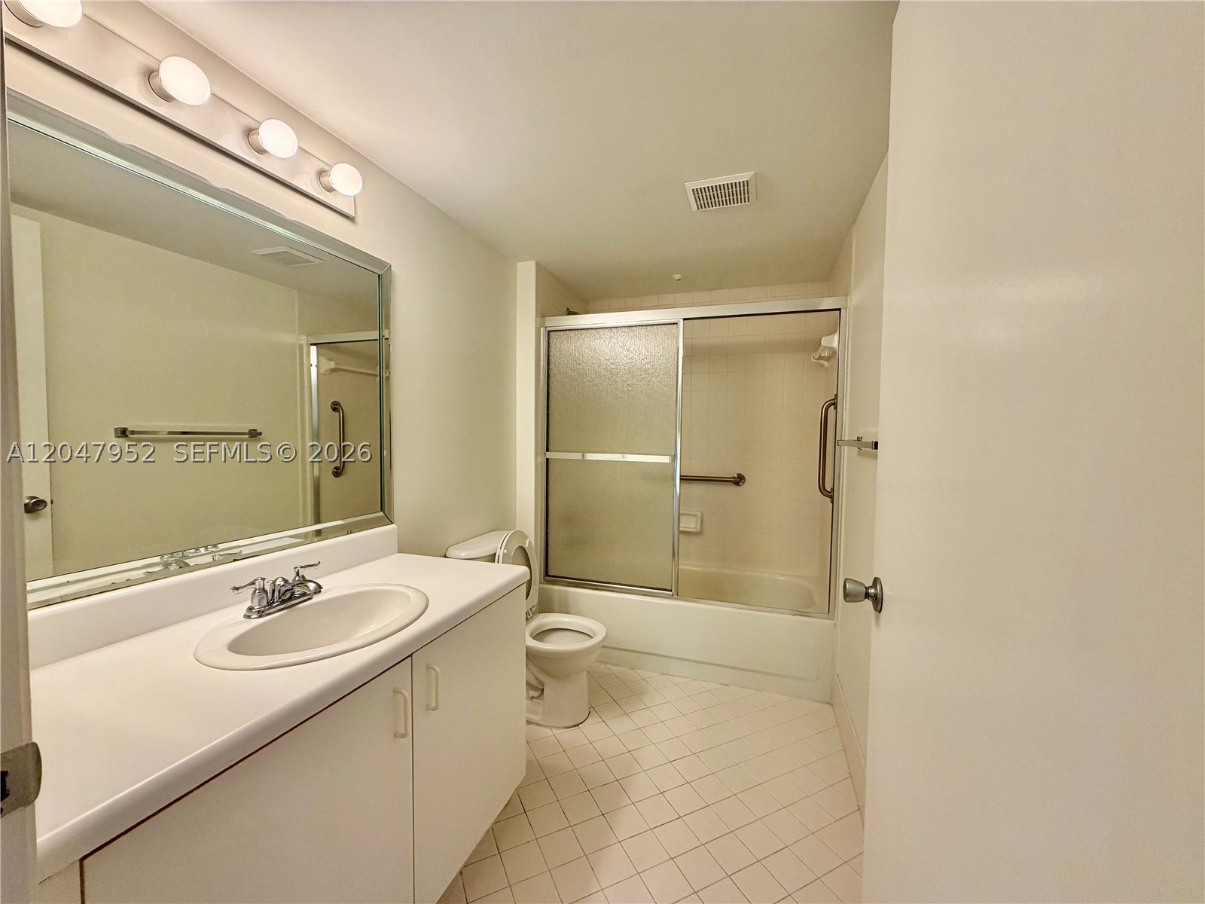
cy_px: 452
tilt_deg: -2.8
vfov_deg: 85.7
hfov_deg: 102.1
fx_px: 487
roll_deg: -1.3
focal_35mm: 14
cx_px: 602
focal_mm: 2.22
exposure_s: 1/120
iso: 160
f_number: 2.2
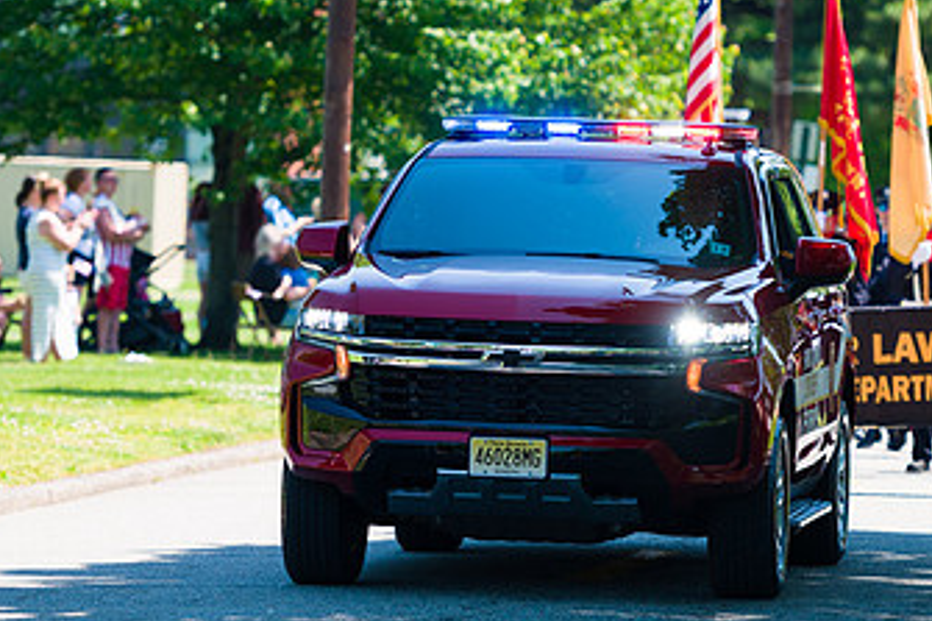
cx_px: 598
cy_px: 273
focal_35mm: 268
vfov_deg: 5.1
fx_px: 6934
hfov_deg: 7.7
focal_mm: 155
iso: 200
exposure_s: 1/2500
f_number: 3.2
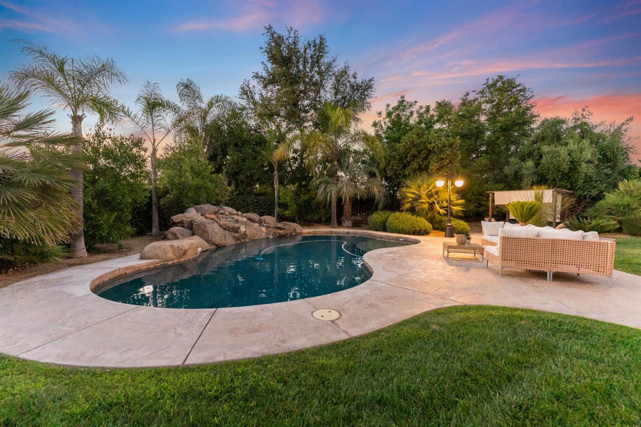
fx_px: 249
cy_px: 214
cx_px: 320
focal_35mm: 14
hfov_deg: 104.3
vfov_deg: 81.2
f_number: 4
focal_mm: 14
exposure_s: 1/160
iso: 8000
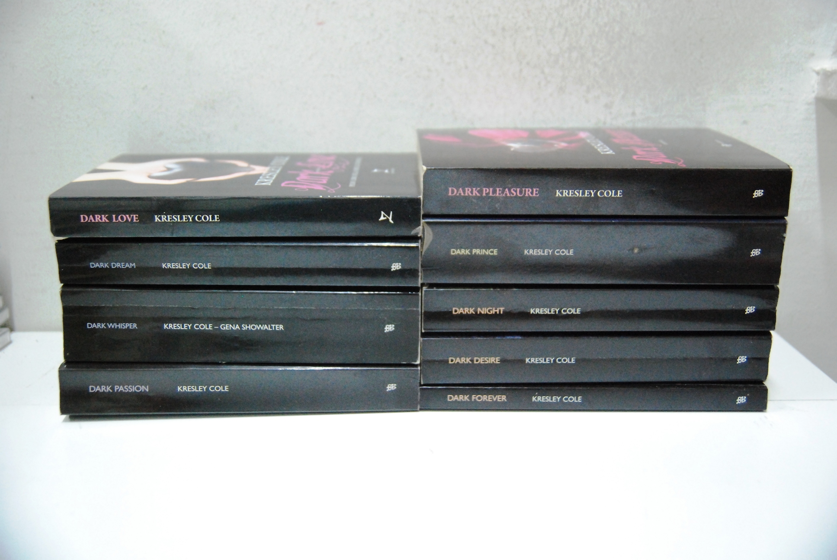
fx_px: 908
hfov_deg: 49.5
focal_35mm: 39
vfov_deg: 34.3
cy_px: 280
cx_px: 418
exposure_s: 1/60
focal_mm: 26
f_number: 2.8
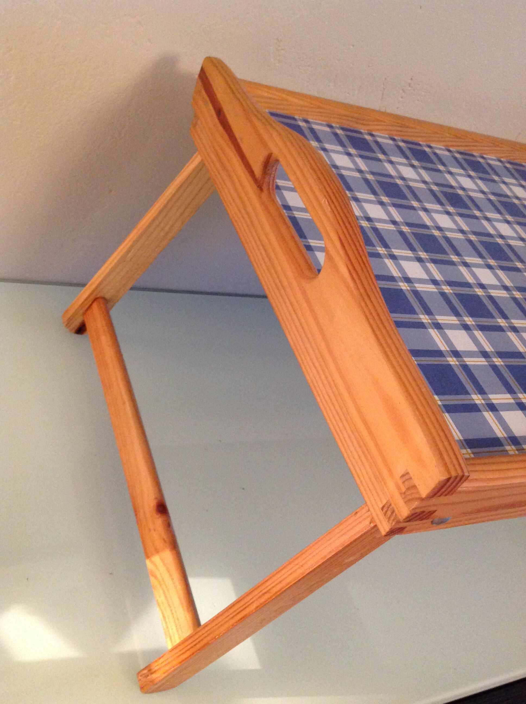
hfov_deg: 40.6
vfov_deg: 52.7
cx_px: 263
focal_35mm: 35
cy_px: 352
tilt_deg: -39.0
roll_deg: -26.5
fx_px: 711
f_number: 2.4
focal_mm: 4.28
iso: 400
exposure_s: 1/17
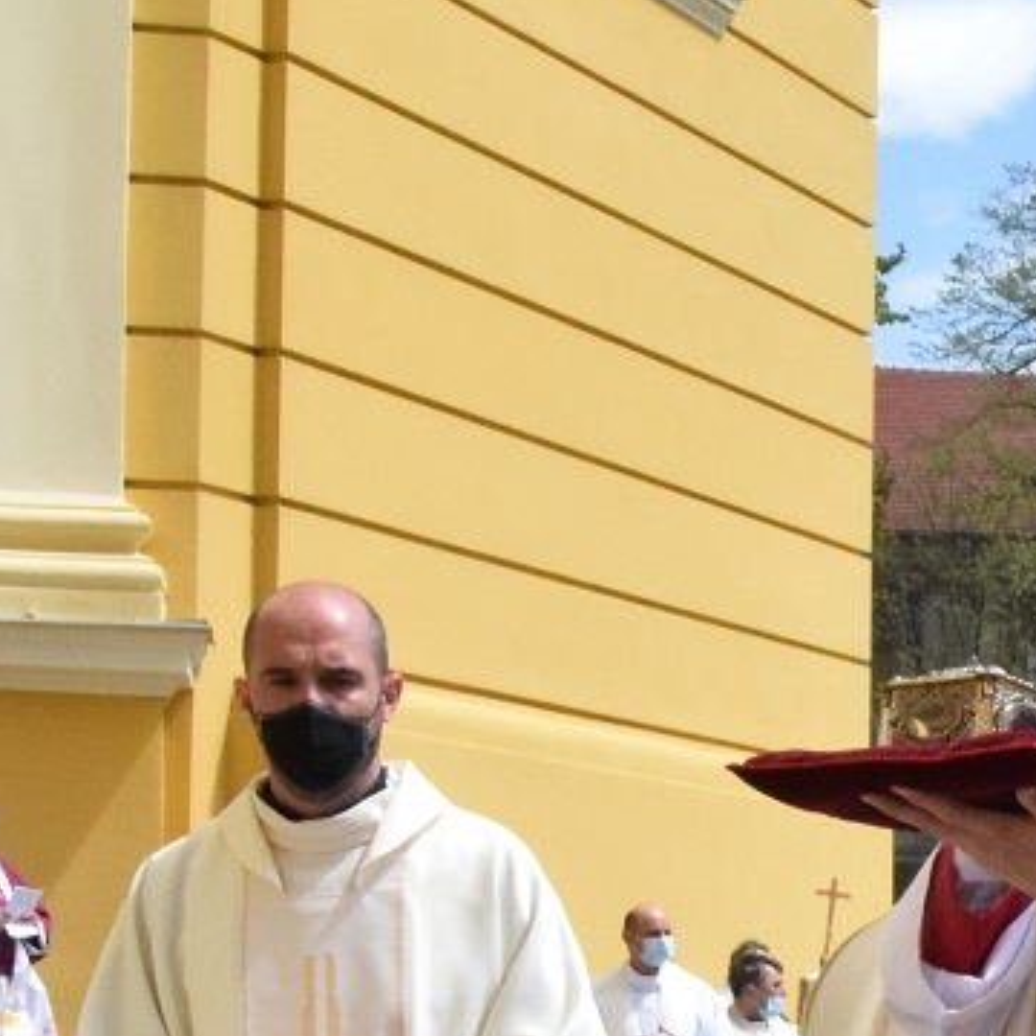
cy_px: 800
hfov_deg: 23.3
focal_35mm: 67
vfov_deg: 25.4
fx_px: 2269
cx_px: 1278
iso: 3200
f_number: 18
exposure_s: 1/1250
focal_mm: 18
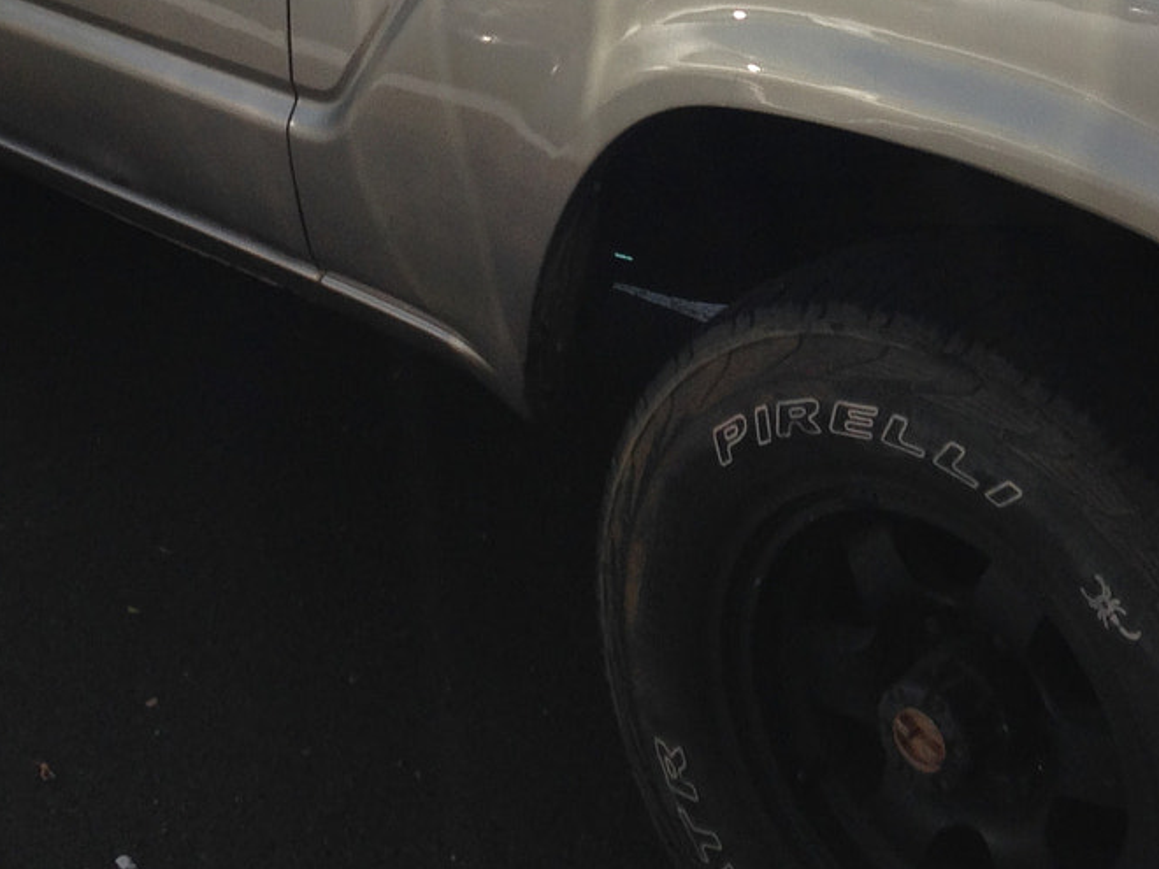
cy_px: -111
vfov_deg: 17.7
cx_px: 441
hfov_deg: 24.4
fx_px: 2679
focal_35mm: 80
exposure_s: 1/1938
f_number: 2.4
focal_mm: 4.12
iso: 50
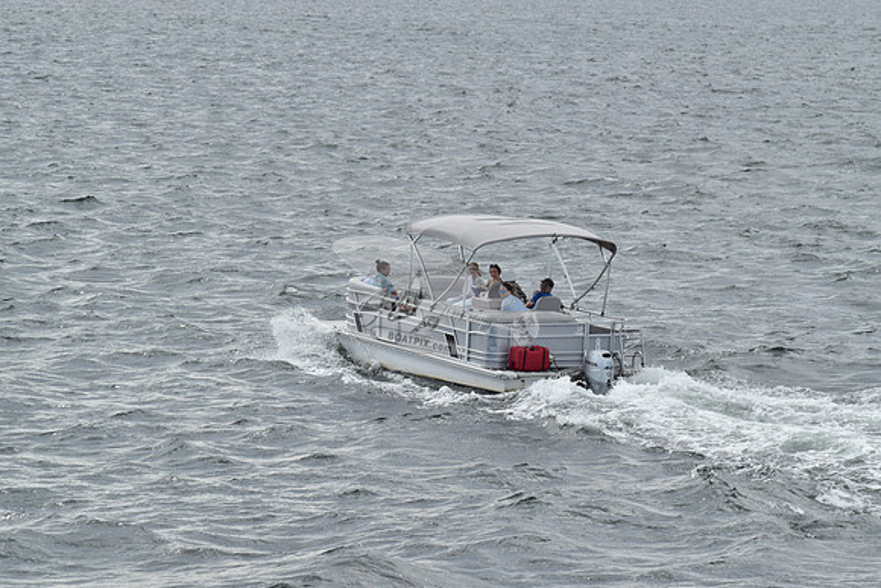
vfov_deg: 6.5
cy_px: 294
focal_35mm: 210
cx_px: 440
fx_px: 5140
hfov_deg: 9.8
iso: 400
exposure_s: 1/1000
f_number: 9.5
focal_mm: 140
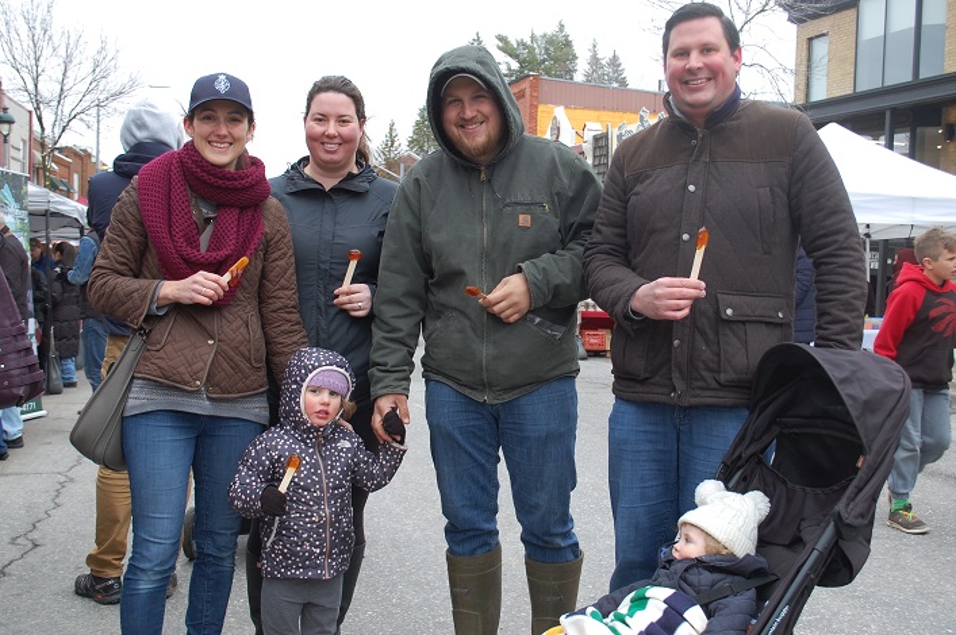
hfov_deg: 49.6
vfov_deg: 34.1
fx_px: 1035
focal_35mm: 39
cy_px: 318
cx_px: 478
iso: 200
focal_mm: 26
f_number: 5.6
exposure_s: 1/125
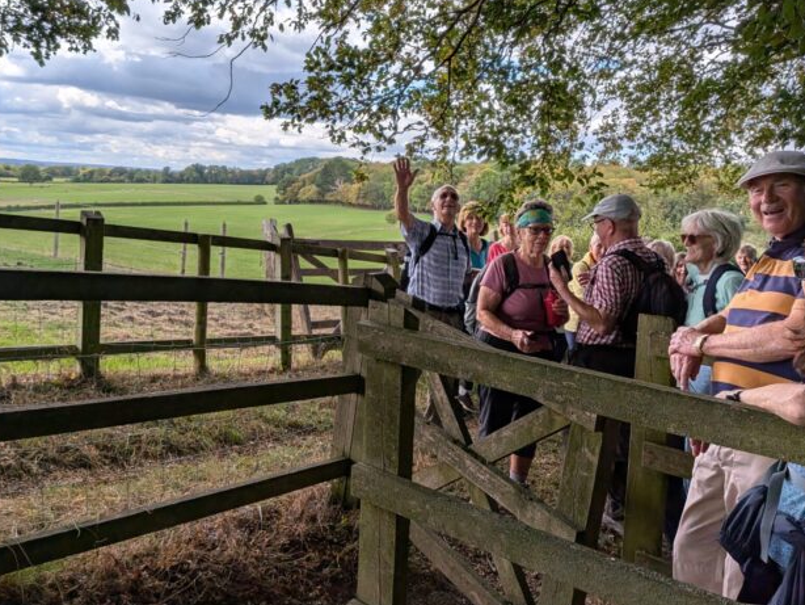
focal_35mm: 30
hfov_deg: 59.8
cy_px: 257
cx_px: 363
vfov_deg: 46.7
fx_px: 698
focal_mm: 4.53
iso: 27
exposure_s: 1/1025
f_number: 1.7
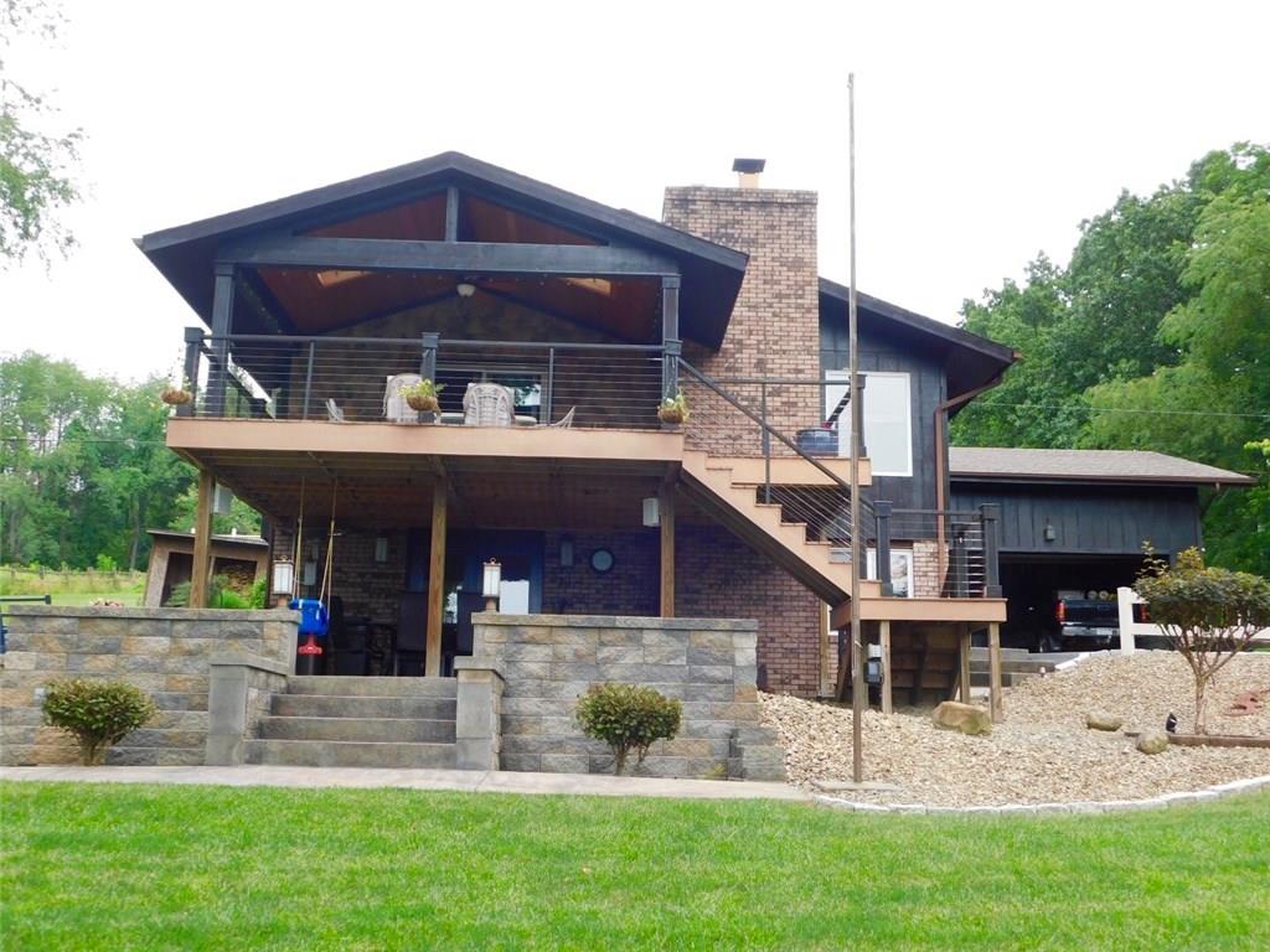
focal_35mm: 36
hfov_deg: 51.4
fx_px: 1321
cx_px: 635
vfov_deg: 39.7
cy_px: 476
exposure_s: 1/250
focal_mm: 6.3
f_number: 3.5
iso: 125
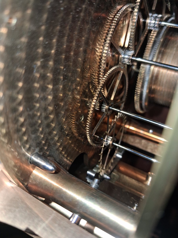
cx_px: 89
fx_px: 185
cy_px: 119
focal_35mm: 27
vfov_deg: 65.3
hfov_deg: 51.4
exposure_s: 1/100
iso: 25
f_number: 1.8
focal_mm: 4
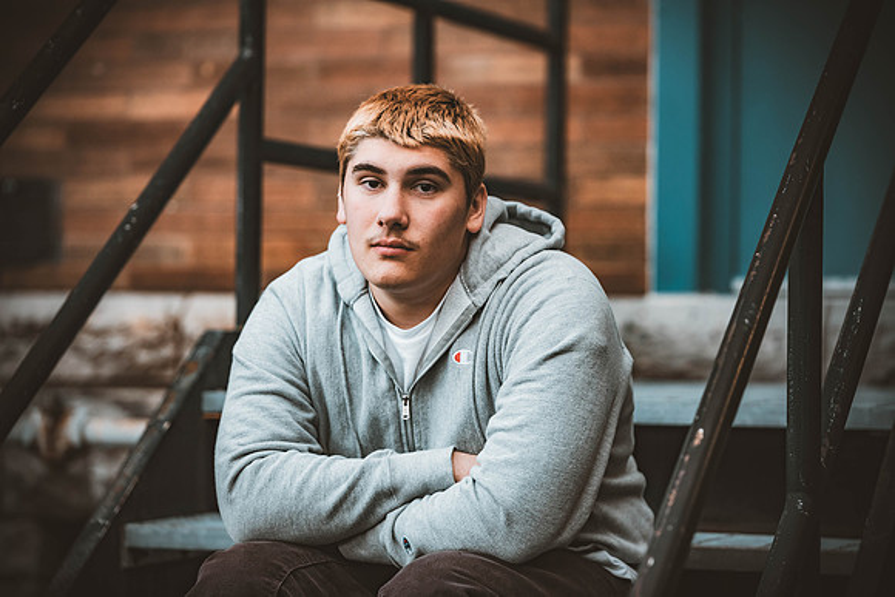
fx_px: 3034
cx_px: 448
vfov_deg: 11.2
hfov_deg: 16.8
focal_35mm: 122
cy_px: 298
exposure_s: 1/400
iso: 1600
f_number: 2.8
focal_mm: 122
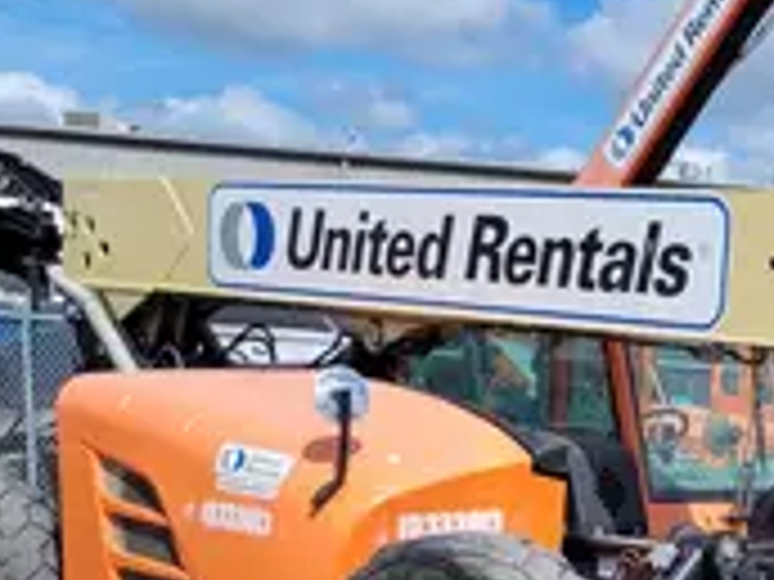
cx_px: 832
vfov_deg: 16.9
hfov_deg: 22.4
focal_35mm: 83
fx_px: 1856
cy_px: 731
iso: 40
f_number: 1.8
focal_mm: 5.4
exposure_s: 1/2897
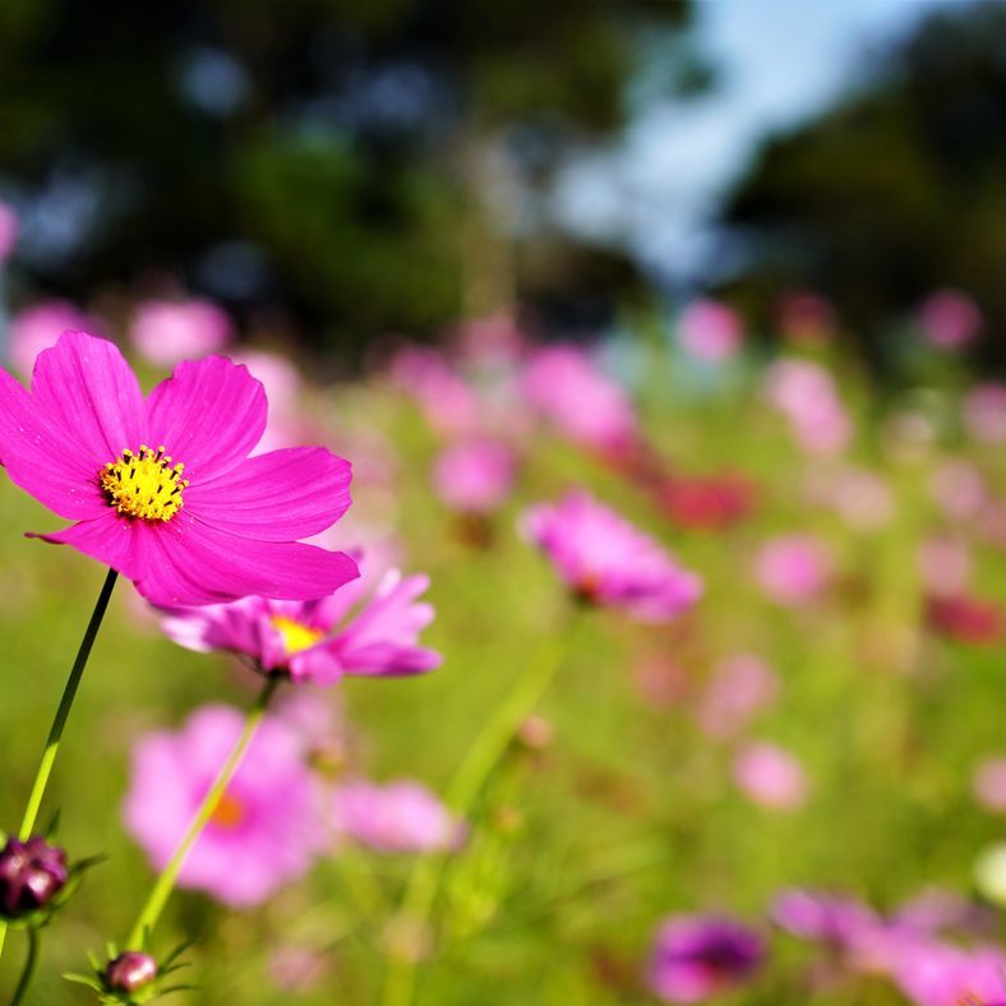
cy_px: 509
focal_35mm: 66
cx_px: 531
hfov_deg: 26.1
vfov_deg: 26.1
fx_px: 2170
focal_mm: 51
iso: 100
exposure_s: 1/640
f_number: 5.6
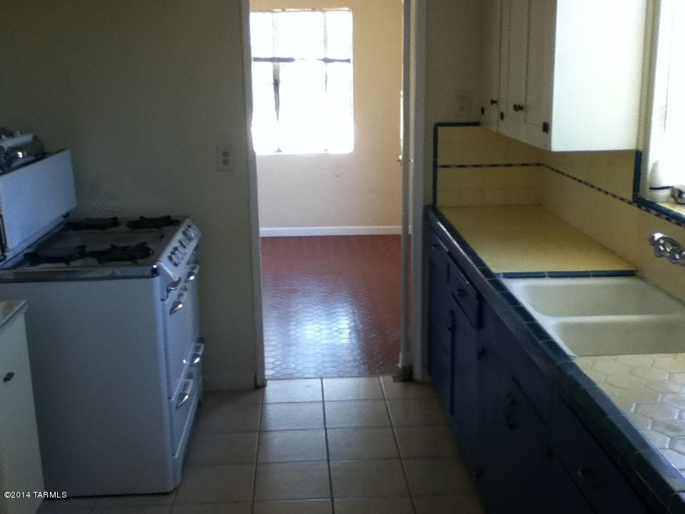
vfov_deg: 44.2
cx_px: 342
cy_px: 257
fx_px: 633
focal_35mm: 32
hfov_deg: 56.8
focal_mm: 3.85
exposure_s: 1/30
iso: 100
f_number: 2.4
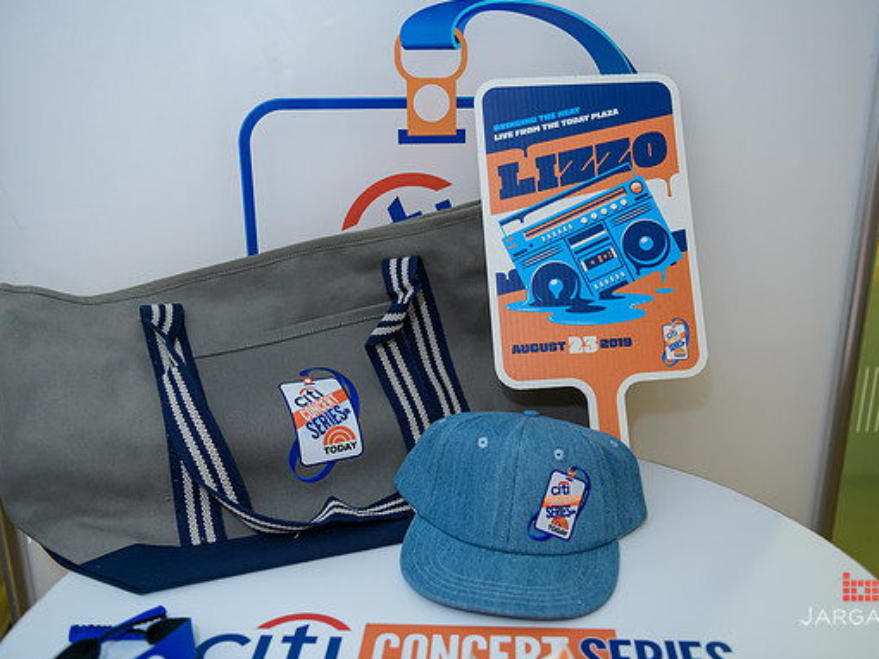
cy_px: 329
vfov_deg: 40.7
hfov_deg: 52.6
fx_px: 888
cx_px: 465
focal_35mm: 35
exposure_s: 1/125
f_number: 3.2
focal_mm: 32
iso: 400
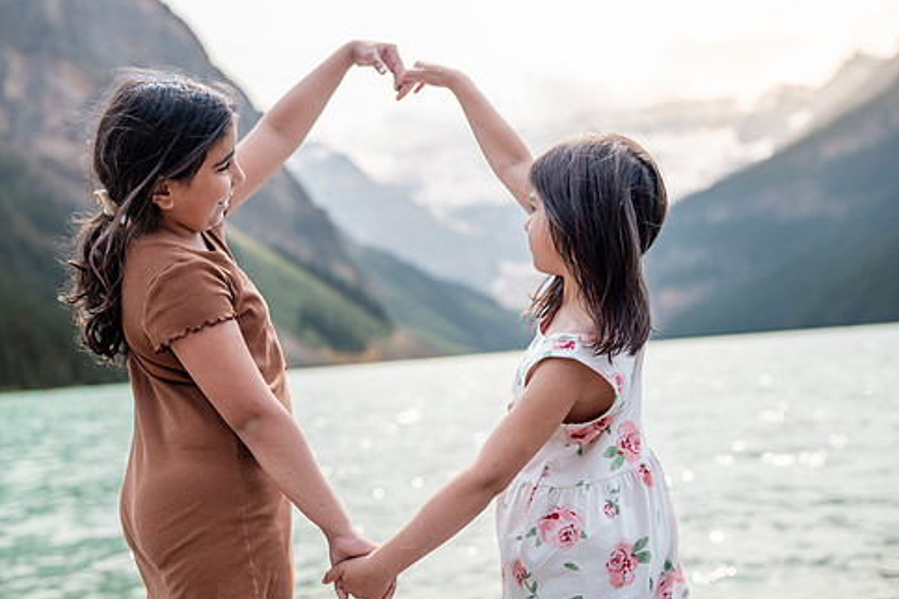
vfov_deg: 31.9
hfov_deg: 46.4
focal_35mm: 42
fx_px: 1049
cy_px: 328
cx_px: 430
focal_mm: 35
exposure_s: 1/4000
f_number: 2
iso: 200
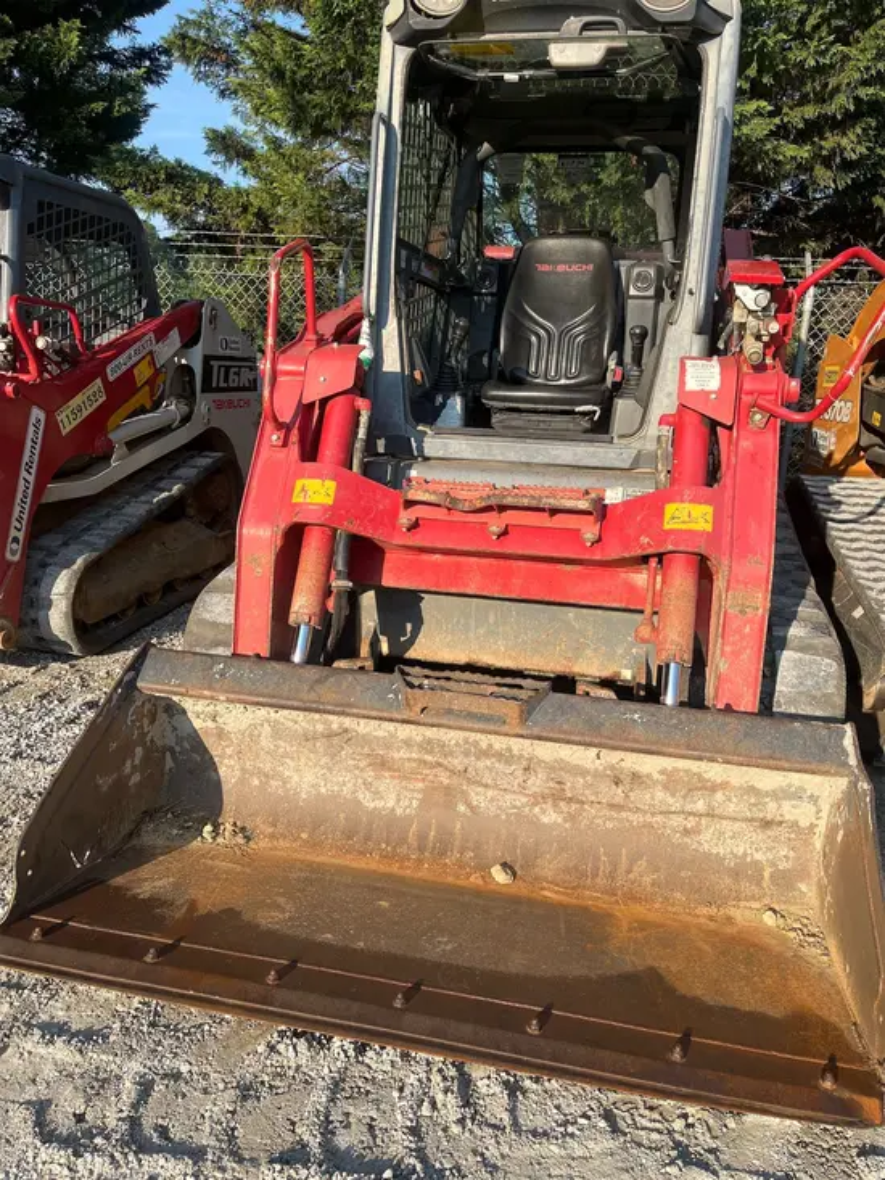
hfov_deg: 53.1
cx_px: 442
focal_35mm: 26
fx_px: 886
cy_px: 590
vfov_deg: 67.3
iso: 50
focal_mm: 5.1
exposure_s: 1/1558
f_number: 1.6
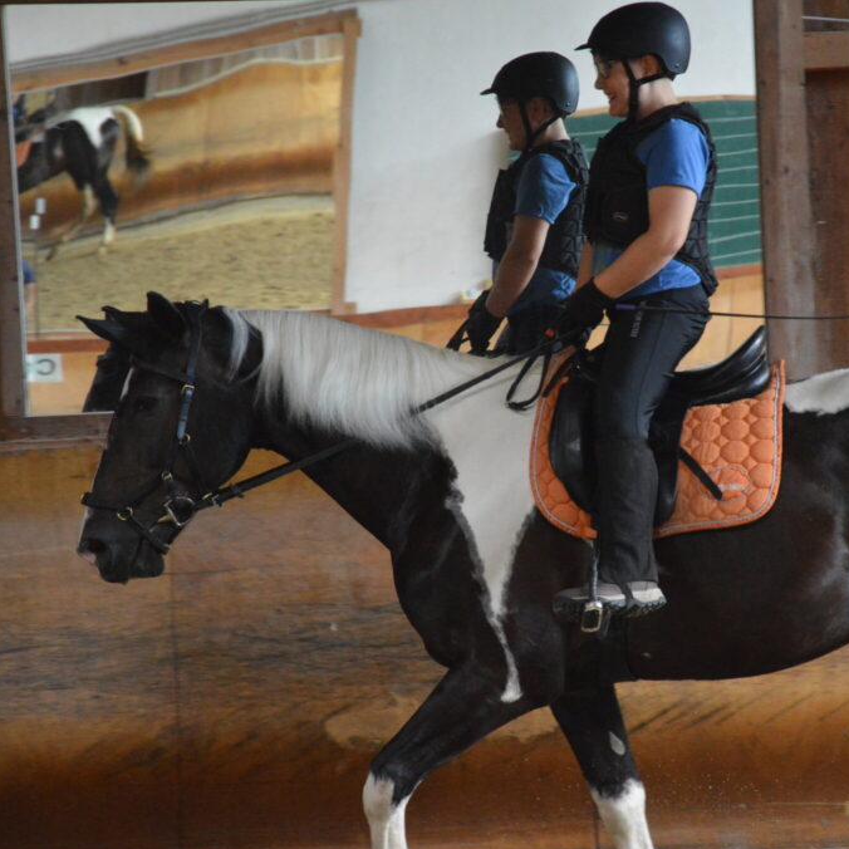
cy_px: 426
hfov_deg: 8.6
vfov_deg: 8.6
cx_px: 580
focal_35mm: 203
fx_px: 5623
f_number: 5.6
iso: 3200
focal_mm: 105
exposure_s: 1/250
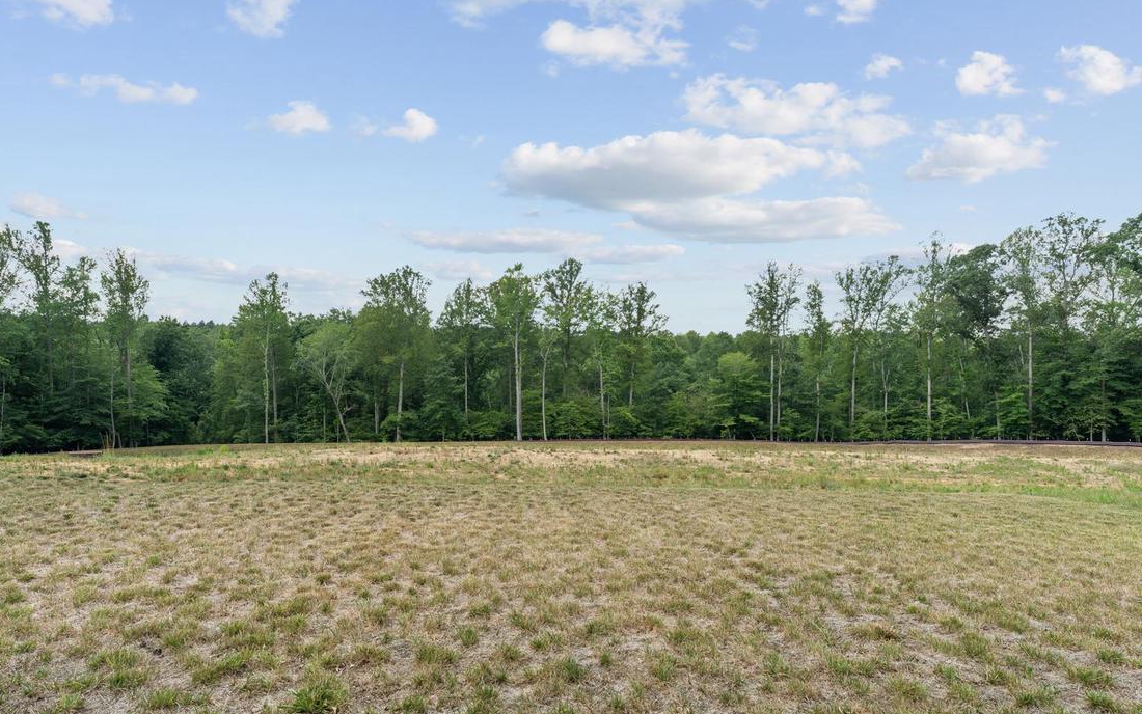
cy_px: 396
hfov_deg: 83.8
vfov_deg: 58.6
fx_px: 635
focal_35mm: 20
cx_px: 528
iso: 100
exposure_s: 1/200
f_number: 8
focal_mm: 15.3
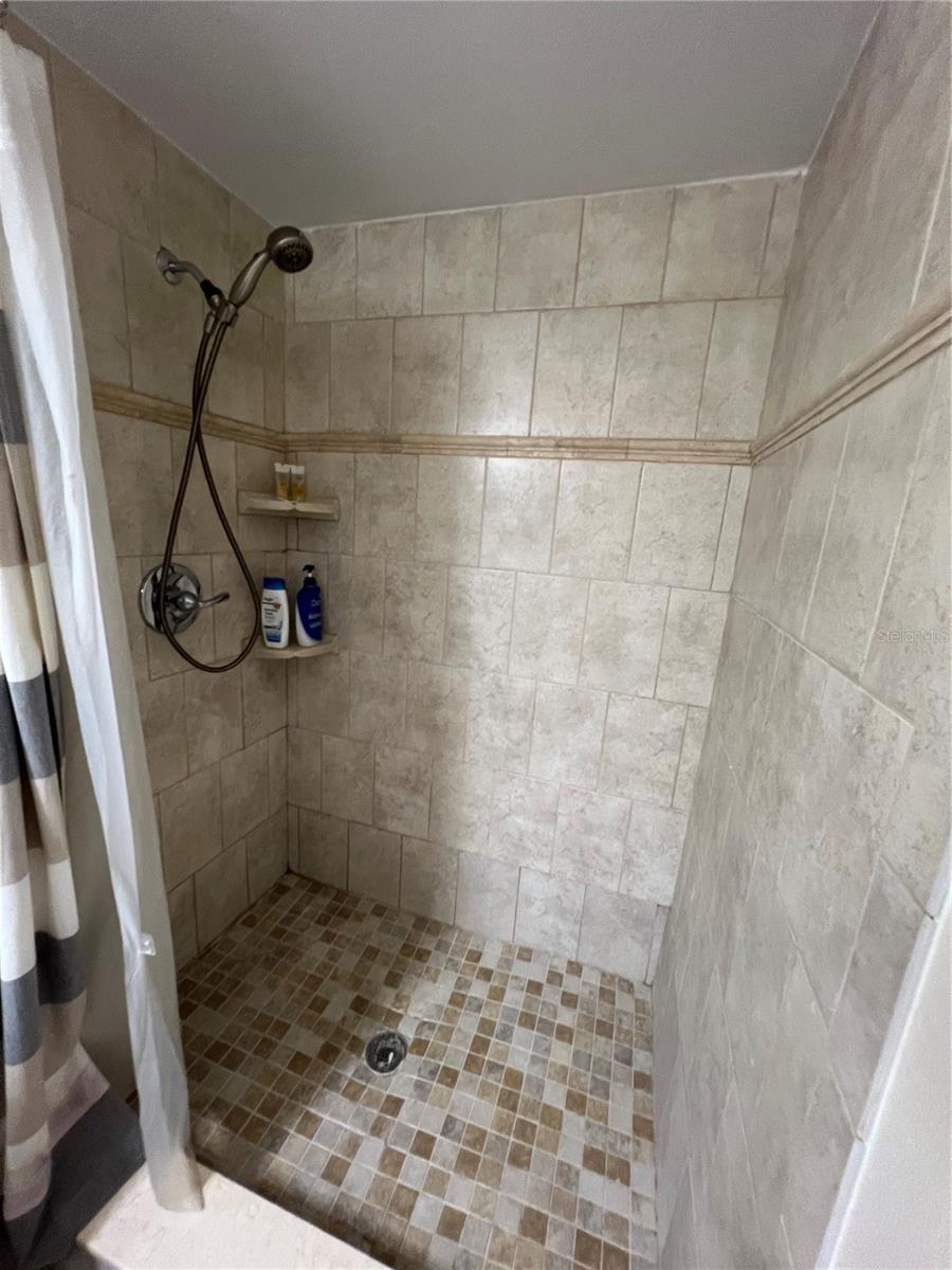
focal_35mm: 13
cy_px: 635
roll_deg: -3.6
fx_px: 477
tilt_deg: -11.6
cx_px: 476
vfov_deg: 106.2
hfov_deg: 89.9
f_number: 1.8
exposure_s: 1/60
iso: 200
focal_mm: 1.57
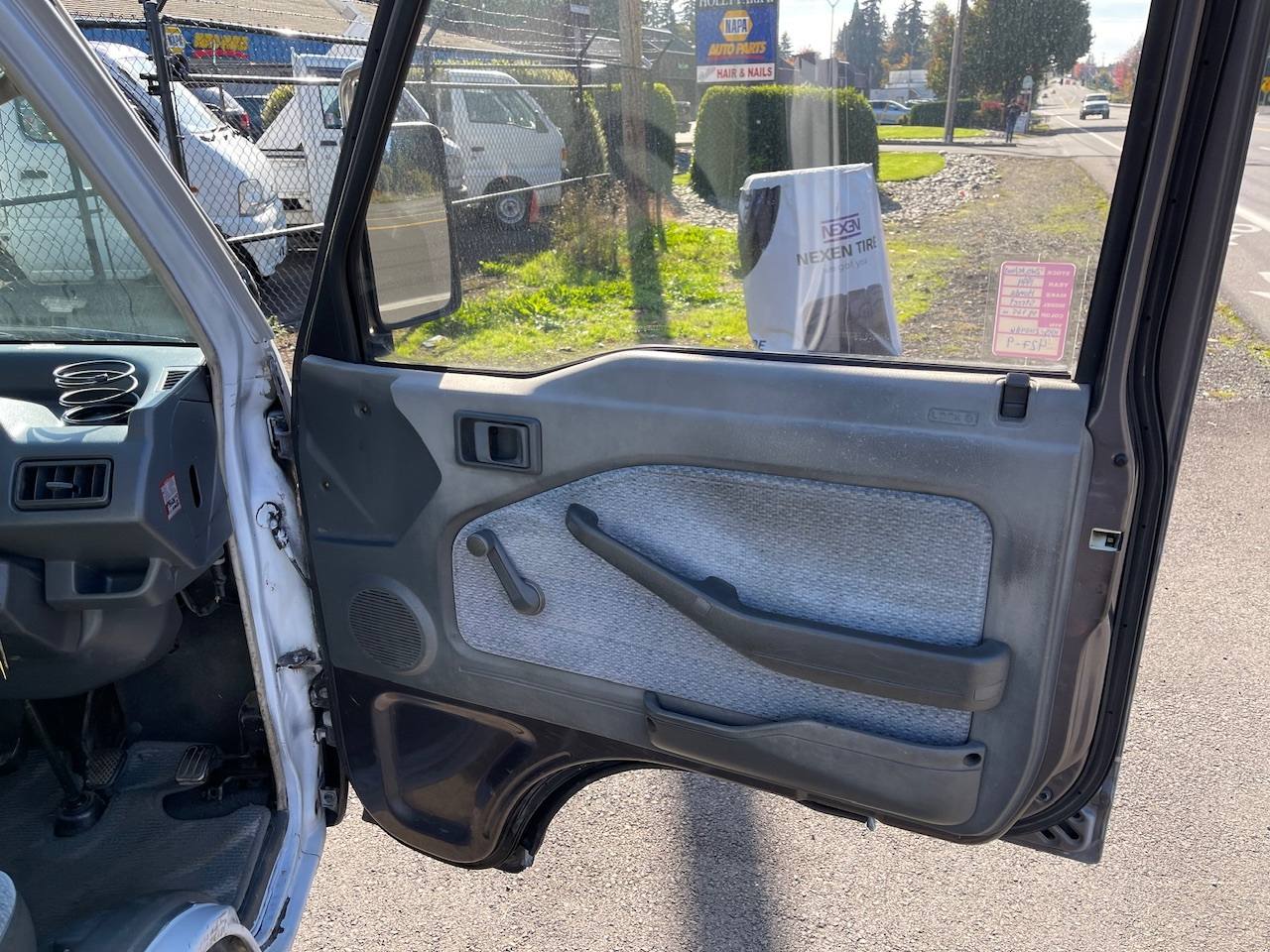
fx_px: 917
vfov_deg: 54.9
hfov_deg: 69.4
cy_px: 476
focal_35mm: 25
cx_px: 635
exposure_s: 1/567
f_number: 1.6
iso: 32
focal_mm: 5.1
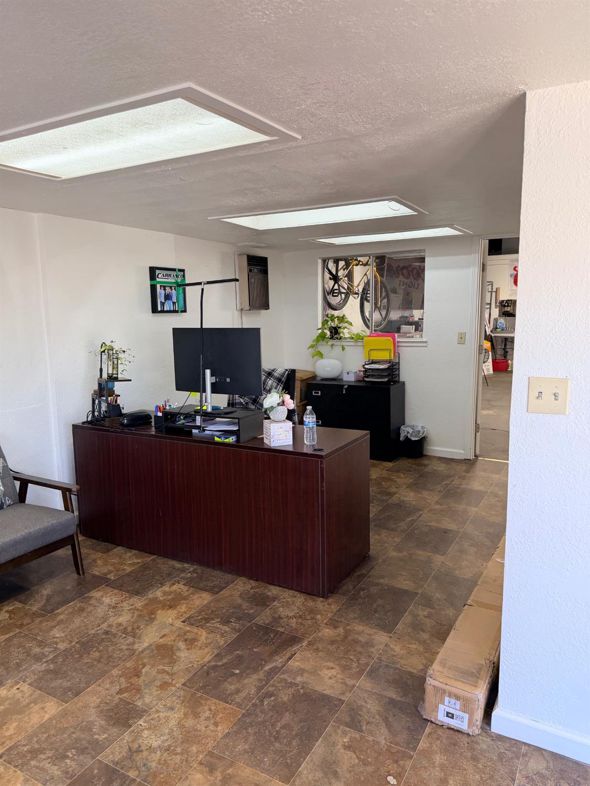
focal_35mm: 24
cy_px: 393
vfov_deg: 71.6
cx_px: 295
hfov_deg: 56.8
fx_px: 545
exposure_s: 1/179
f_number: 1.78
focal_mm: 6.76
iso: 100
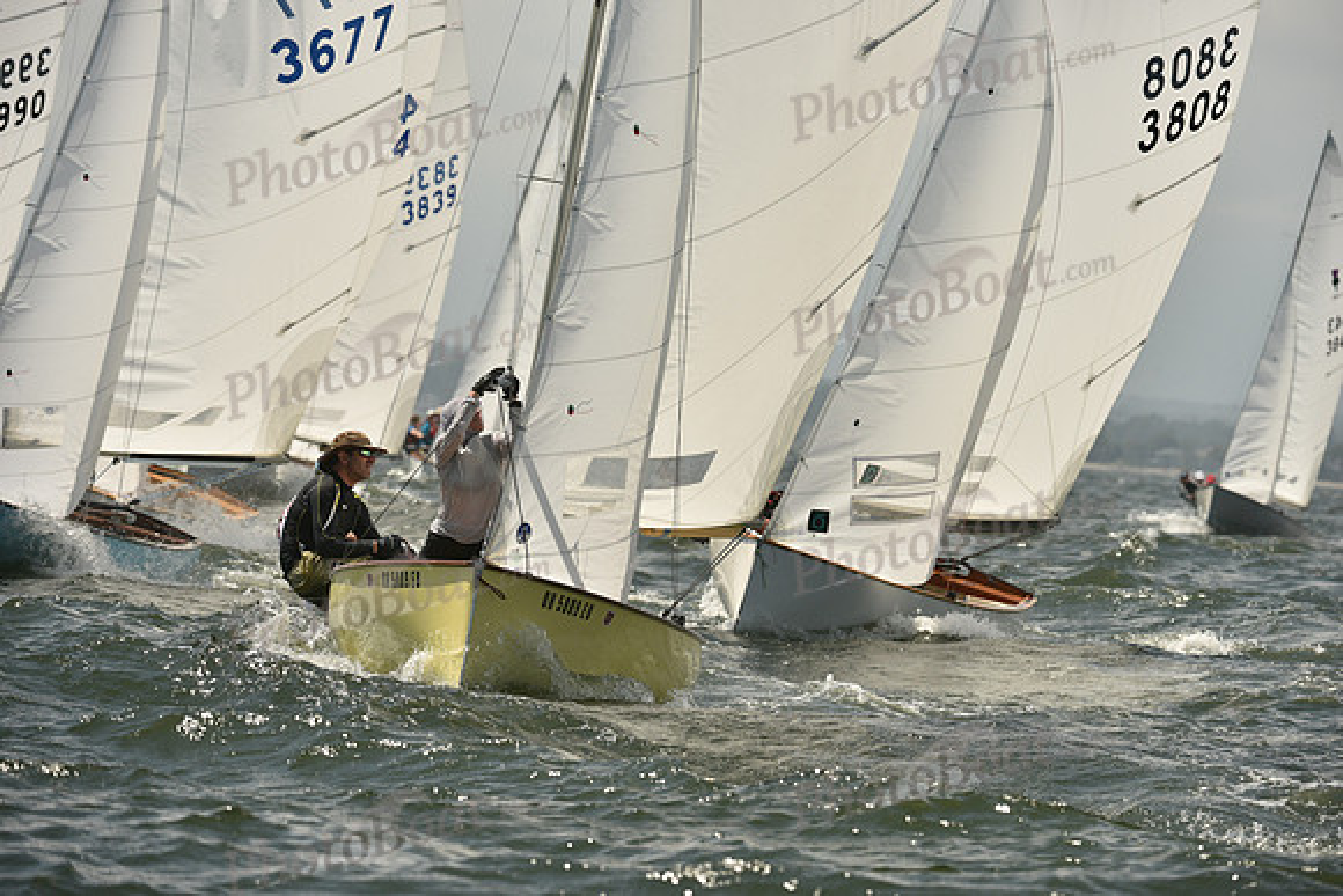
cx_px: 672
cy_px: 448
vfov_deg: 5.3
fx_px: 9701
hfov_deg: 7.9
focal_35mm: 260
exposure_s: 1/1600
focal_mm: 260
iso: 250
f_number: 7.1
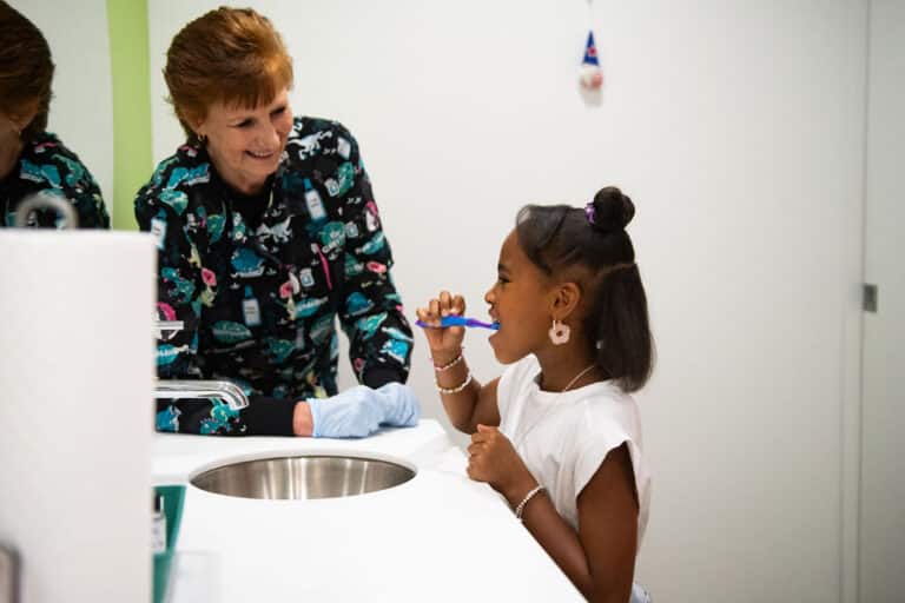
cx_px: 452
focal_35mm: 43
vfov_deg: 31.1
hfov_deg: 45.3
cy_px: 302
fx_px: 1085
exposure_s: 1/320
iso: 1250
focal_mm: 35
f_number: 2.8
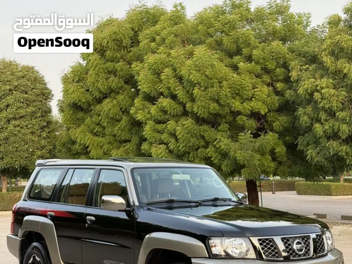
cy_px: 132
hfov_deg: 39.7
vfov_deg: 30.3
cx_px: 176
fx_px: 488
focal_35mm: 48
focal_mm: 6.76
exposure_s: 1/337
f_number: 1.78
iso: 100
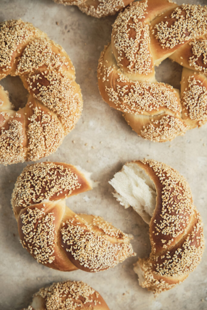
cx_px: 104
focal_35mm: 95
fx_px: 819
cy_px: 155
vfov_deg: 21.5
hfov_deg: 14.4
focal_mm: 63.4
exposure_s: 1/15
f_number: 2.8
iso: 250
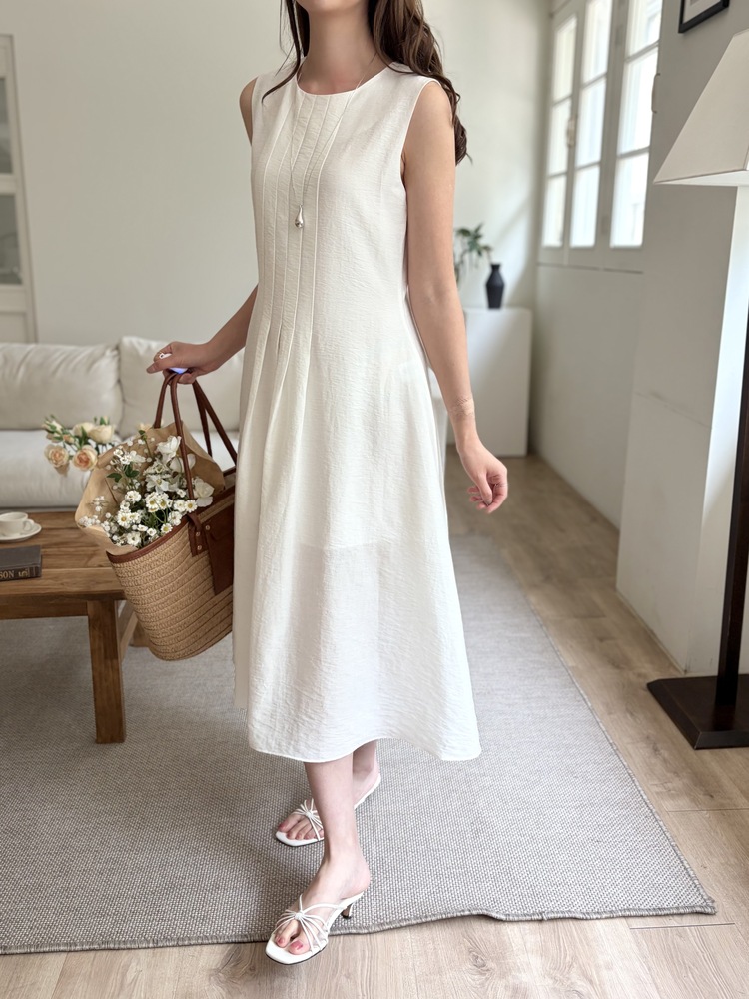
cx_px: 374
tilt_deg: -12.9
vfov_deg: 67.3
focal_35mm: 26
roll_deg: +0.0
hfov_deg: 53.1
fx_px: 750
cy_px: 500
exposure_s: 1/122
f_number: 1.6
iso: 80
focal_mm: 5.96
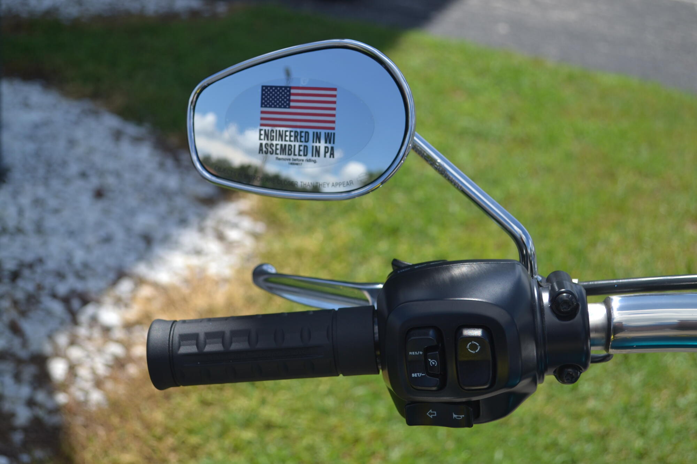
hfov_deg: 35.1
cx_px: 348
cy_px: 232
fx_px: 1103
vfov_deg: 23.8
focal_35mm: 57
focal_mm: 38
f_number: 5
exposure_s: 1/500
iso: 100
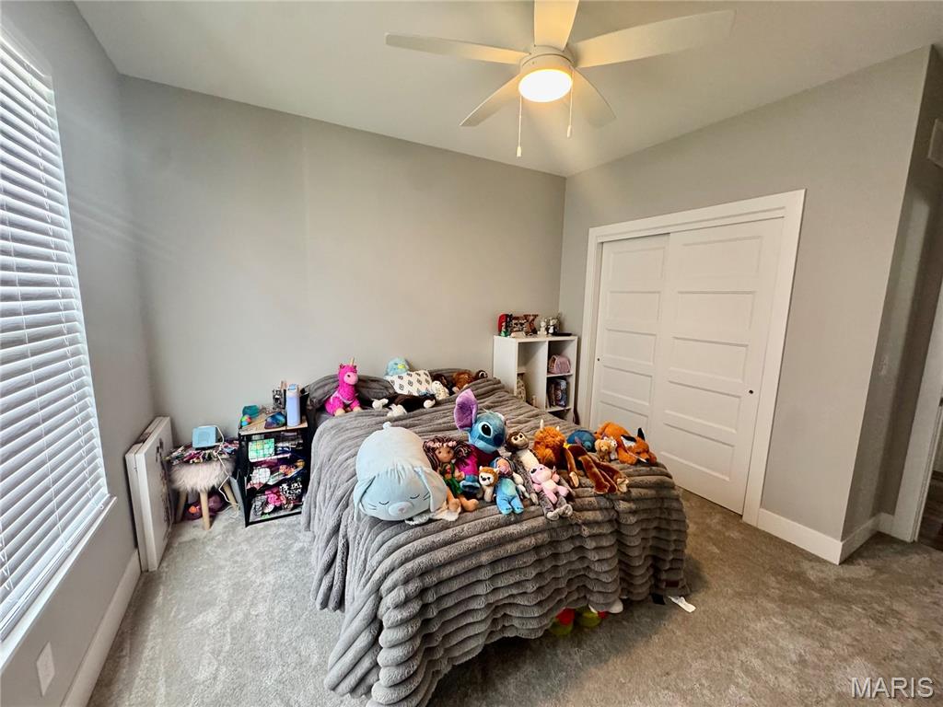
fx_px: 381
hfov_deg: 102.1
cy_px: 354
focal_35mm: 14
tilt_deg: -8.3
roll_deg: -0.5
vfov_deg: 85.7
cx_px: 472
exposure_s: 1/60
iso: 320
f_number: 2.2
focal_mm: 2.22
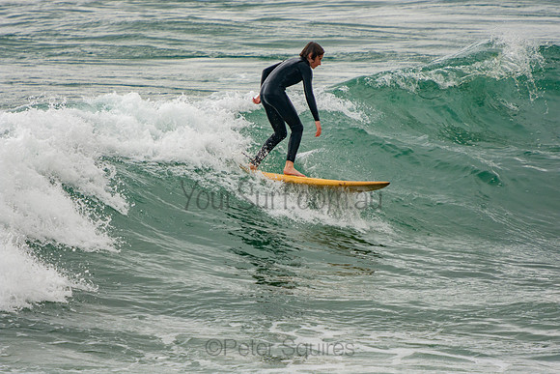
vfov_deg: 3.1
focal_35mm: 450
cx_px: 280
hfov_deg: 4.6
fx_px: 7001
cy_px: 187
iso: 280
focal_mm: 300
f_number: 5.6
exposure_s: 1/1250
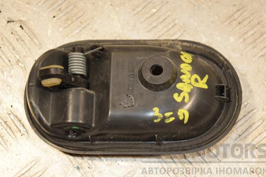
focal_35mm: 115
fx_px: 849
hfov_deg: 17.8
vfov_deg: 11.9
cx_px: 132
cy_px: 86
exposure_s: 1/200
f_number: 5.3
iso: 800
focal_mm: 70
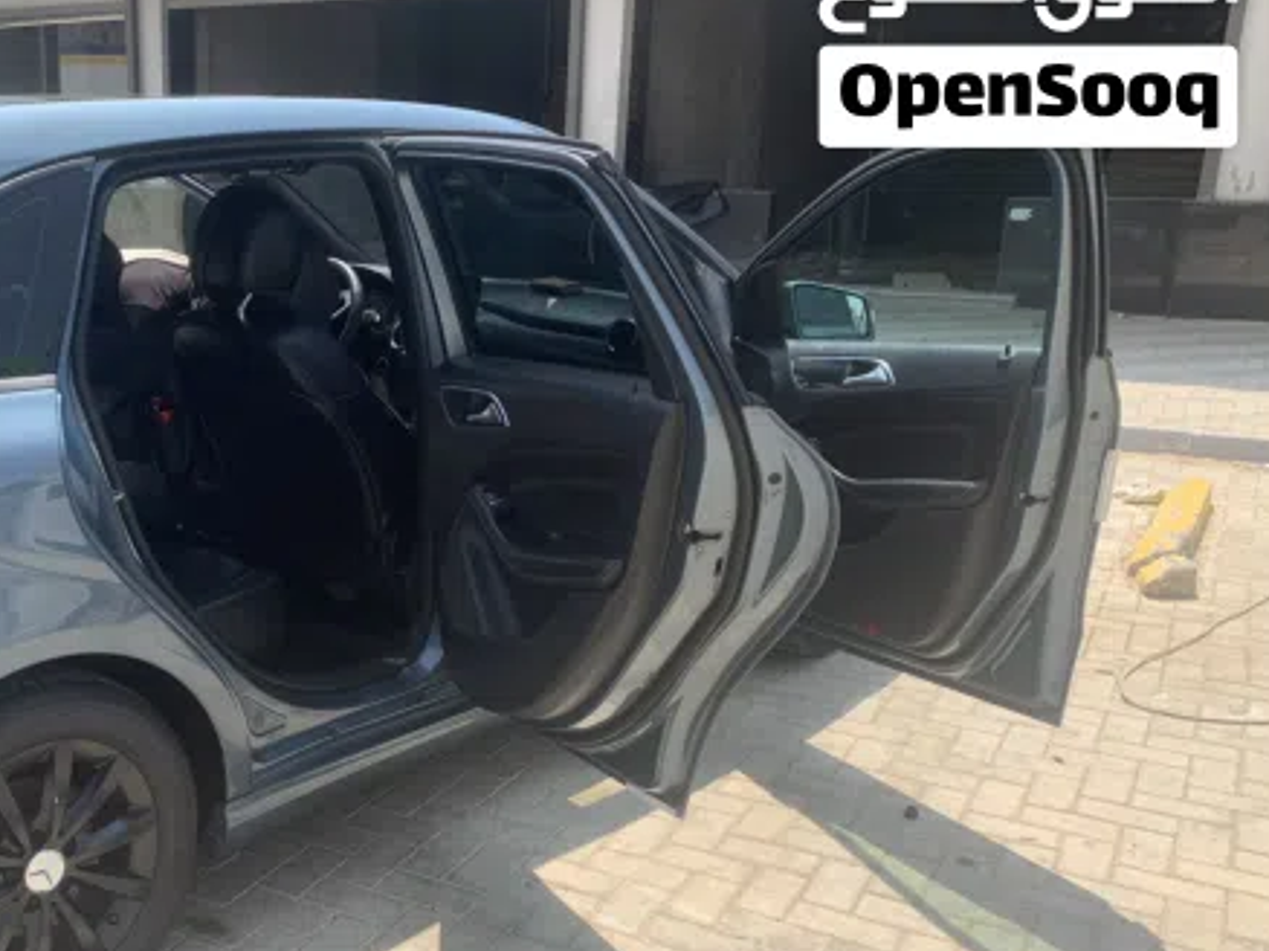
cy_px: 565
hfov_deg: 47.8
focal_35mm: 38
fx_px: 1392
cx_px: 382
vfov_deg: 37.6
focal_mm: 4.25
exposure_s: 1/954
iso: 25
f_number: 1.8
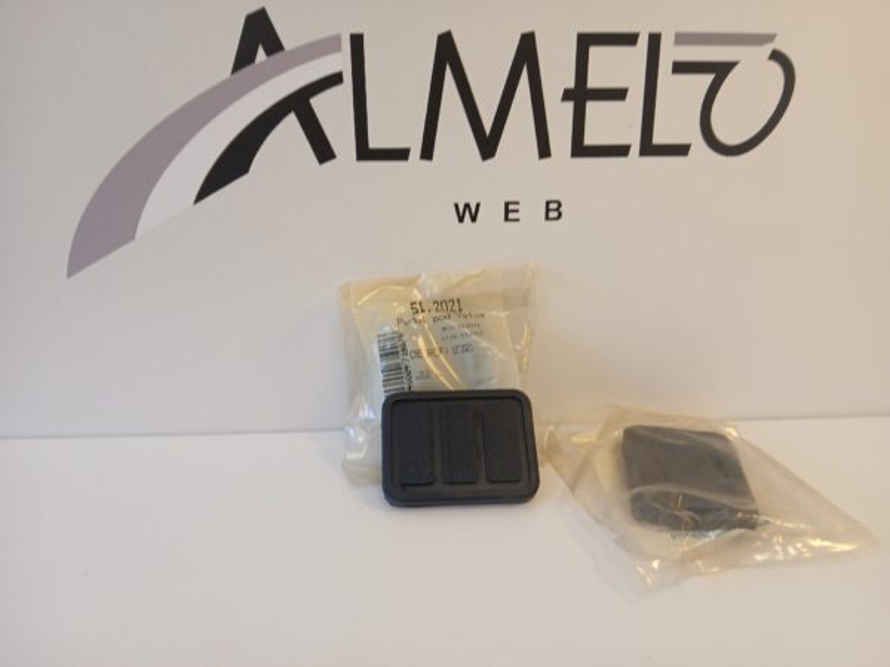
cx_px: 445
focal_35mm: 26
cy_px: 334
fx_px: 668
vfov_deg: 53.1
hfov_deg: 67.3
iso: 50
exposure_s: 1/50
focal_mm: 3.98
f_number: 1.8
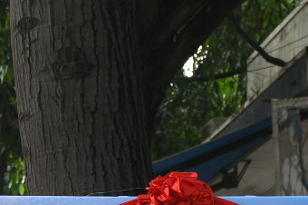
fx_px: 1957
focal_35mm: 229
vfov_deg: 5.9
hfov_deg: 9.0
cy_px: 364
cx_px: 176
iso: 250
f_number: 5.6
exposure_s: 1/200
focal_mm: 32
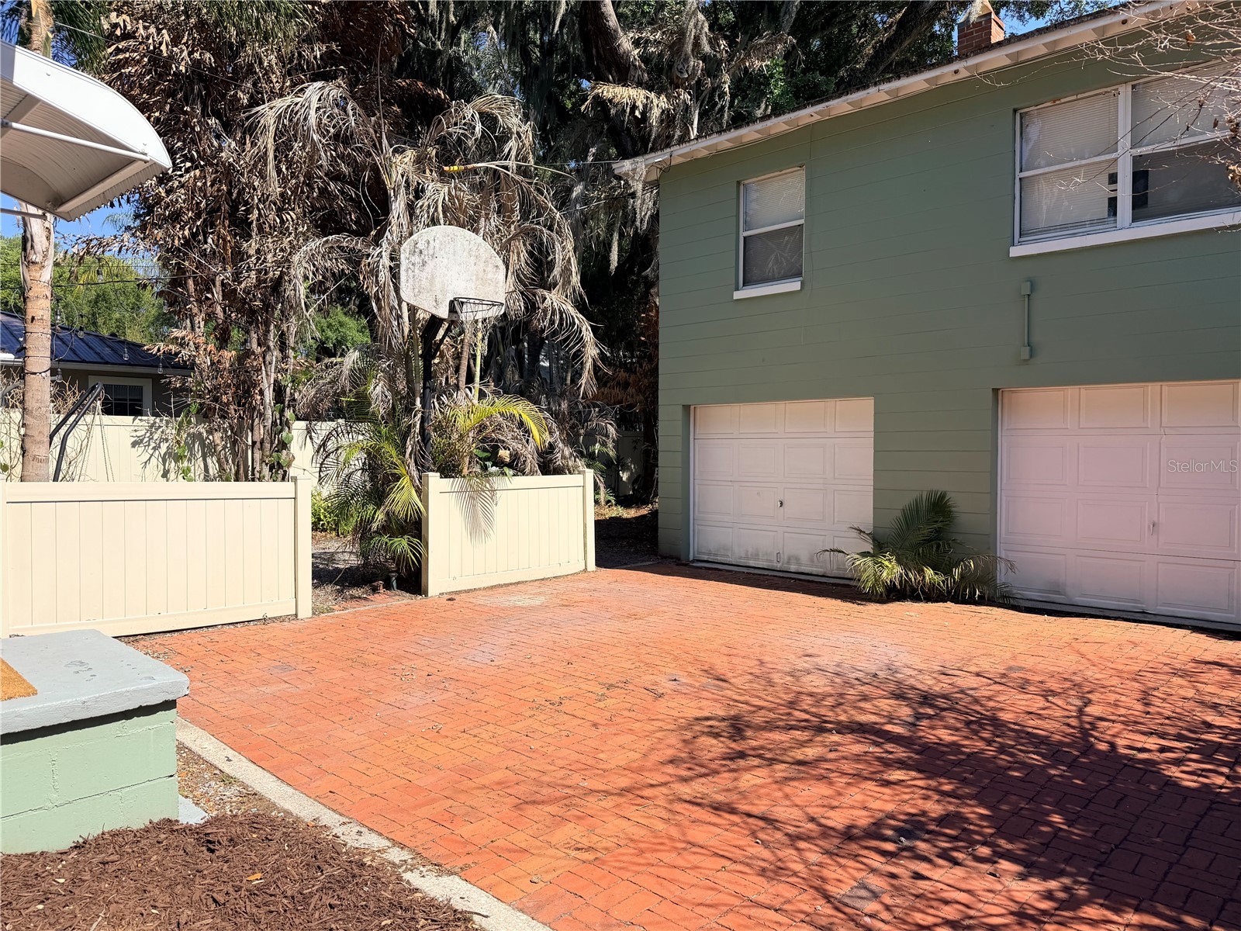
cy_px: 466
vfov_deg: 56.8
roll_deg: +0.3
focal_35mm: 24
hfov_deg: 71.6
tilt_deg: -1.5
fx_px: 860
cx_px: 620
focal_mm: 6.76
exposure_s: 1/3584
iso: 80
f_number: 1.78
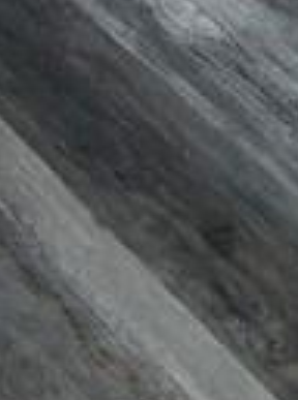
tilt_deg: -3.5
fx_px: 2388
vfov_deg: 7.5
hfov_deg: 7.1
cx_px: 289
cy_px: -1045
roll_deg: -4.8
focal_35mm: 207
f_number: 1.5
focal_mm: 5.7
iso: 40
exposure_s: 1/121
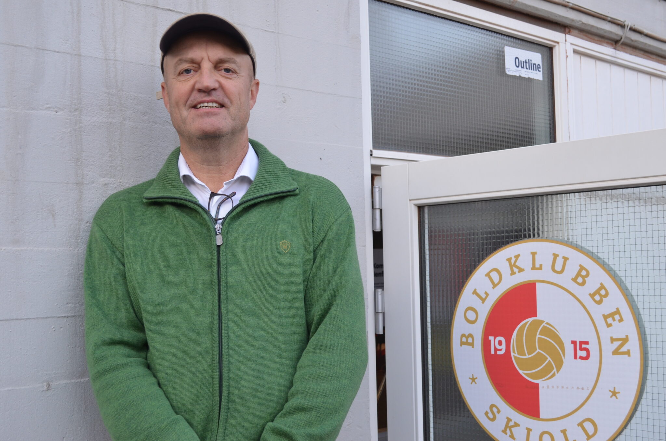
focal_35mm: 48
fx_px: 886
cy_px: 220
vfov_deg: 27.9
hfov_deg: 41.2
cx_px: 333
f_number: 5.6
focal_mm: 32
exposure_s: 1/125
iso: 400
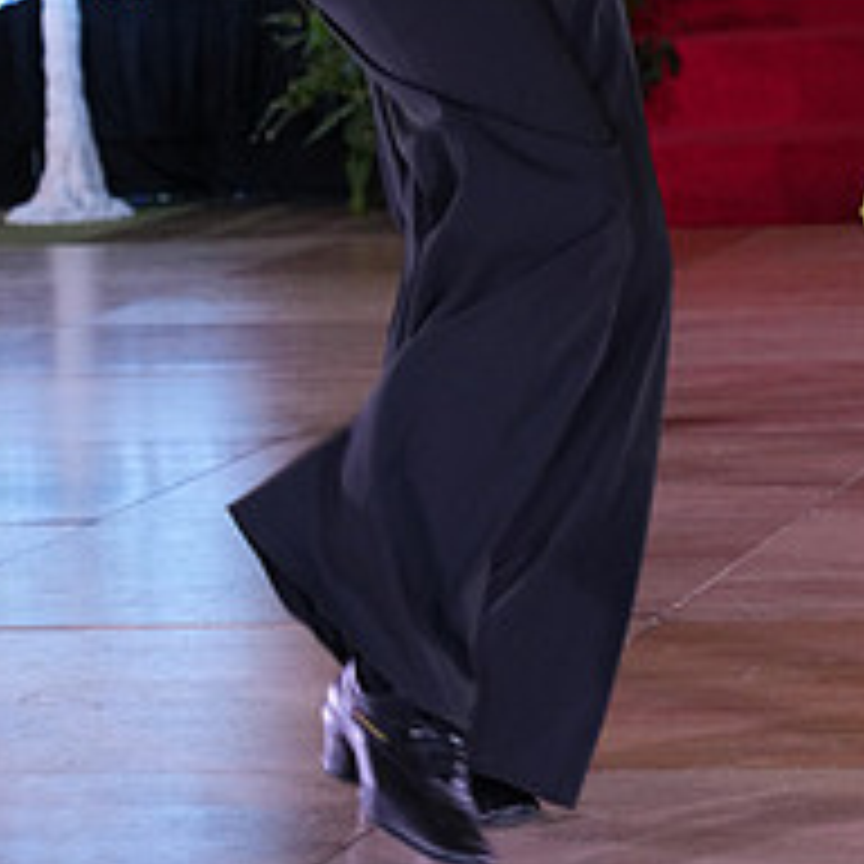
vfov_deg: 8.9
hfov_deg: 8.9
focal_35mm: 195
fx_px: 5507
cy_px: -153
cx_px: 844
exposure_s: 1/200
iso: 1250
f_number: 5
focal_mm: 76
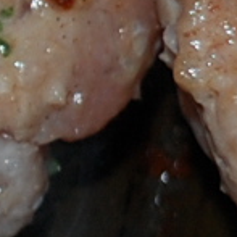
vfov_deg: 2.4
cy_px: 21
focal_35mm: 718
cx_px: 1035
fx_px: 5564
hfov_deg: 2.4
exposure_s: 1/60
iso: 400
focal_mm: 55
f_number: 5.6
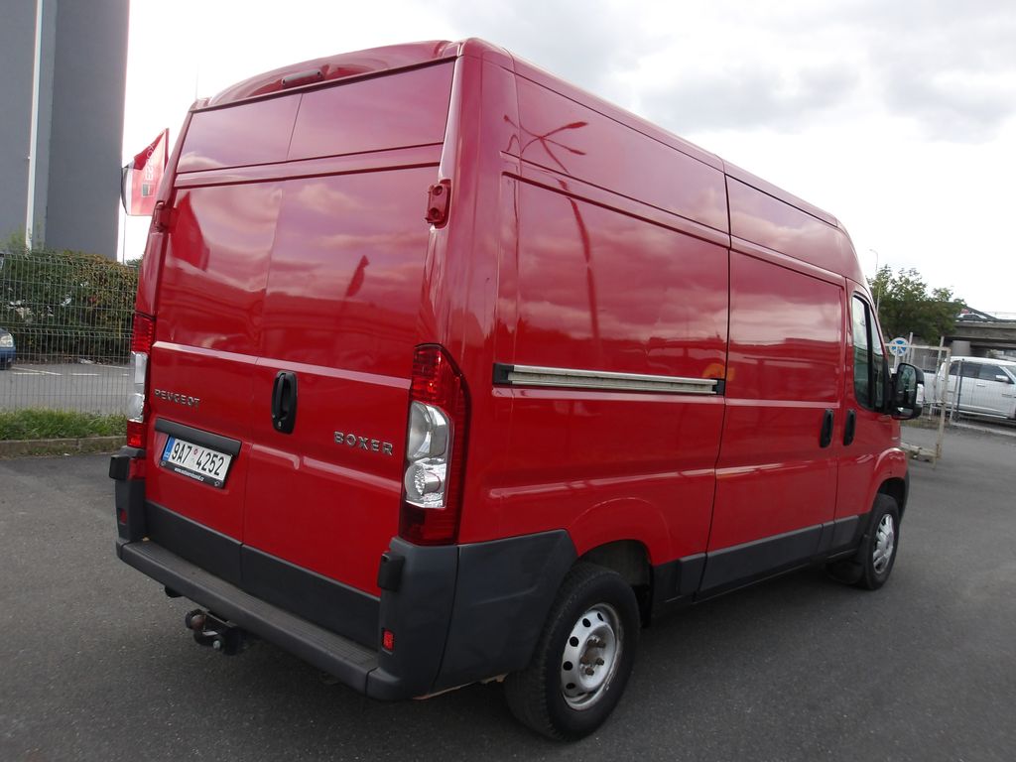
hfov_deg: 65.3
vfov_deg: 51.4
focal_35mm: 27
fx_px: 792
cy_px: 381
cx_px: 508
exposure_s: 1/503
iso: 100
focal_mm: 4.9
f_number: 3
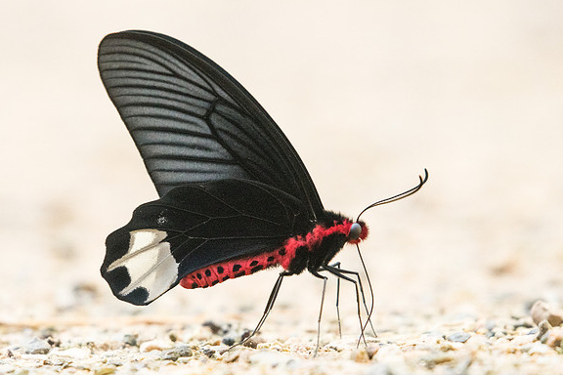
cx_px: 258
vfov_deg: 1.7
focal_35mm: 830
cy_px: 187
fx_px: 12979
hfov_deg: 2.5
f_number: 6.3
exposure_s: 1/500
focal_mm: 400
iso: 640
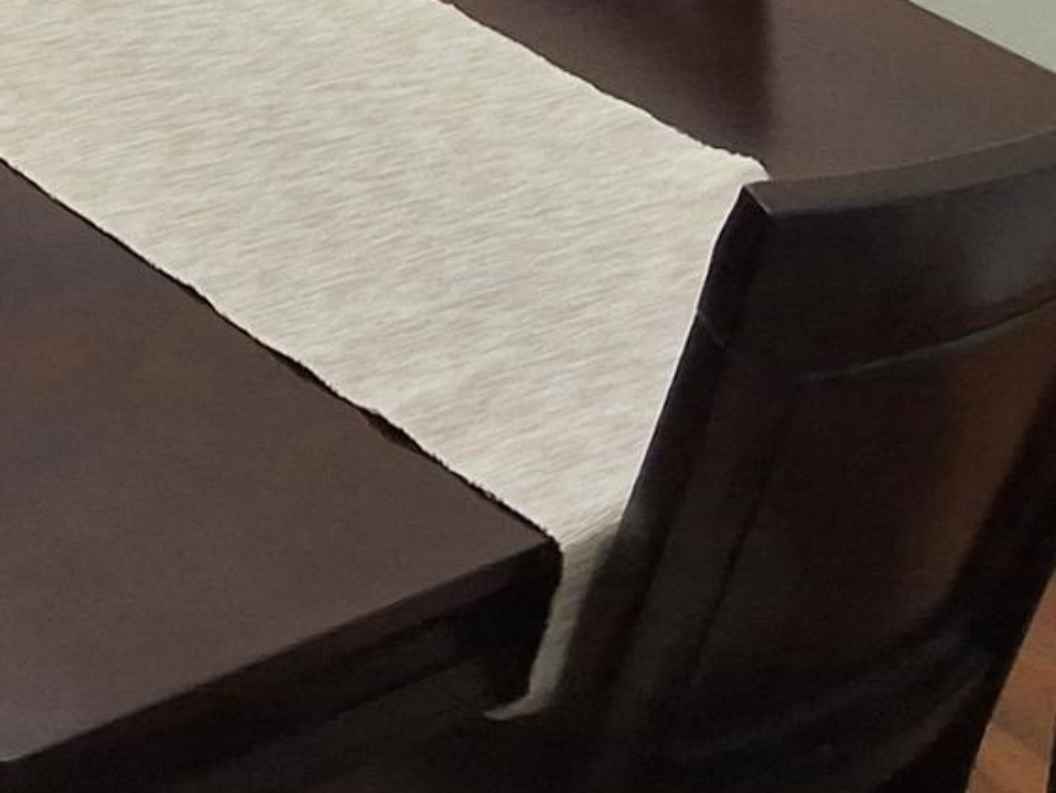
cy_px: -596
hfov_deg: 17.7
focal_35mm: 102
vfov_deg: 13.2
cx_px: -421
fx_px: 3113
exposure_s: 1/40
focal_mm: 2.91
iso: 125
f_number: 1.9
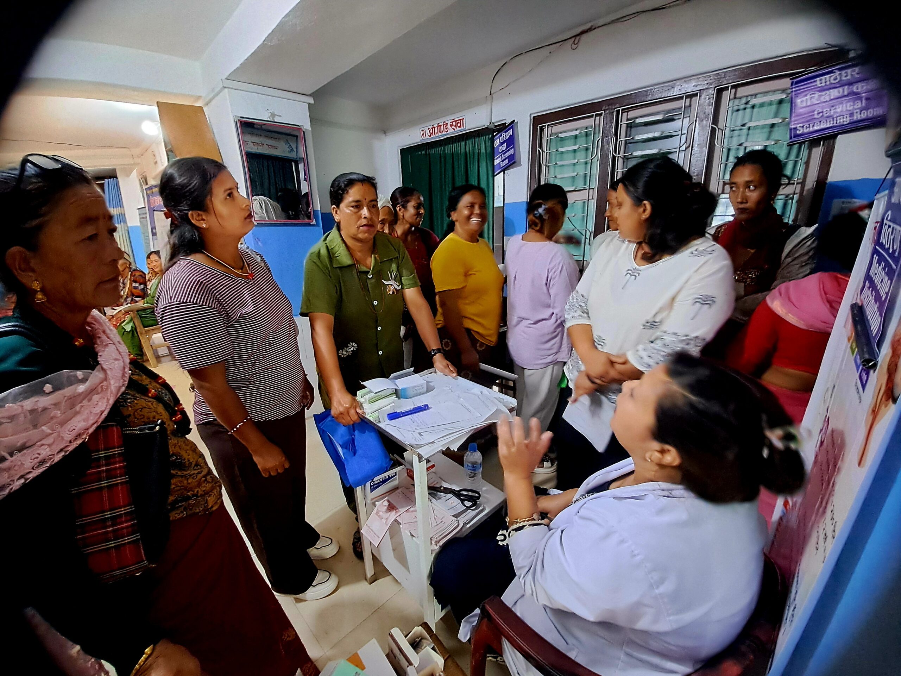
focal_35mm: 13
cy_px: 338
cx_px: 450
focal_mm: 1.42
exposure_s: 1/20
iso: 500
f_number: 2.2
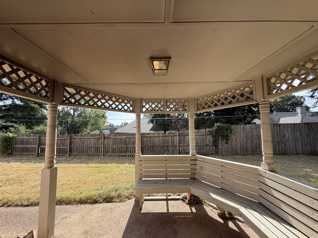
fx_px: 129
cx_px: 159
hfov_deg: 102.1
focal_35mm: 14
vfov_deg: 85.7
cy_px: 119
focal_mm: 2.22
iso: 50
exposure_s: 1/502
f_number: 2.2
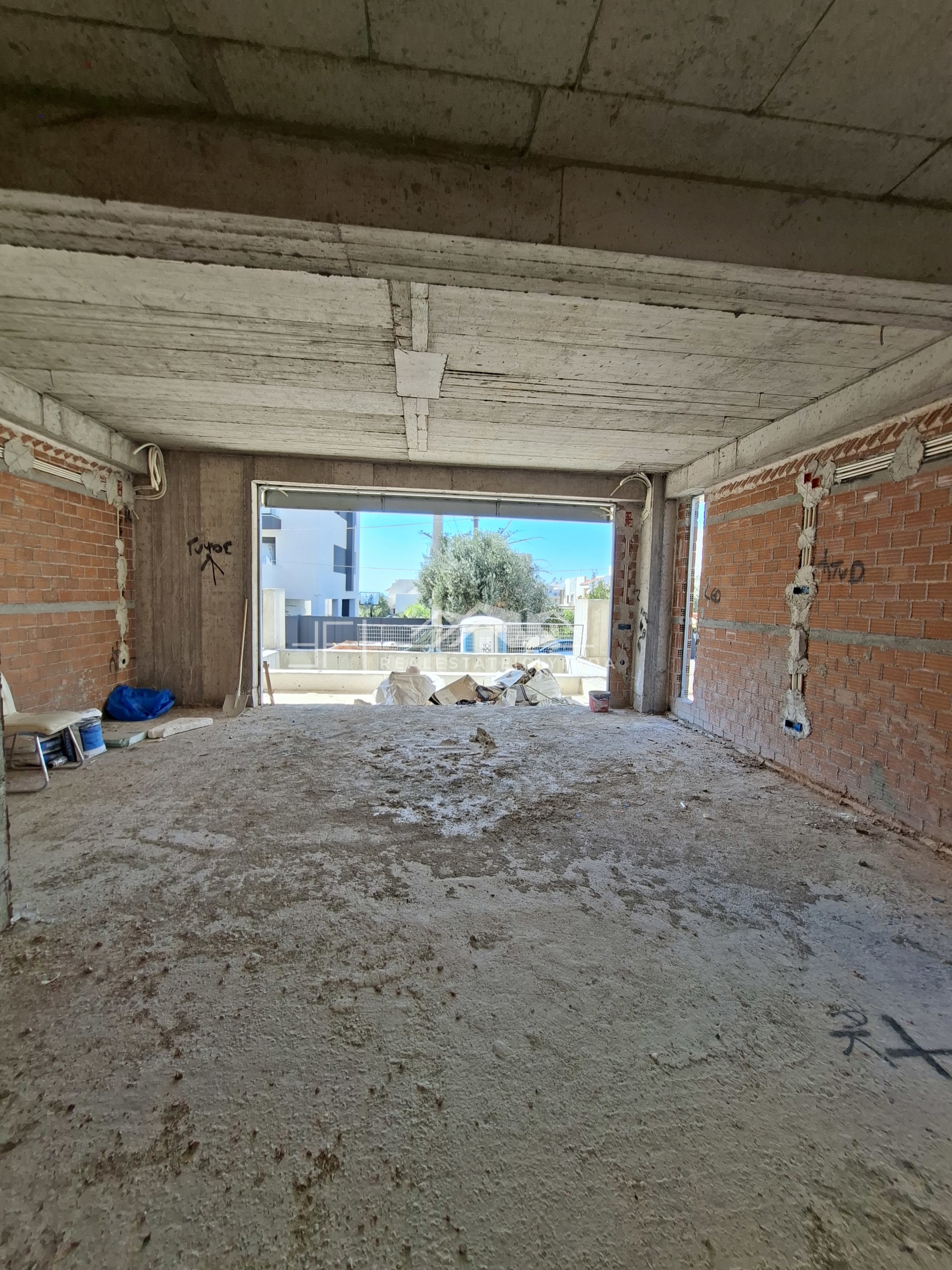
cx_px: 476
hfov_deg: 89.9
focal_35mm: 13
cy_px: 635
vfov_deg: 106.2
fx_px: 477
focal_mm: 1.74
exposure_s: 1/136
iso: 40
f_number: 2.2
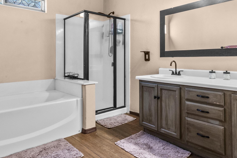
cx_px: 132
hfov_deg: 73.5
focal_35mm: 24
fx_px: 158
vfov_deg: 52.9
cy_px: 65
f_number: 22
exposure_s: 2
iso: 800
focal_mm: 10
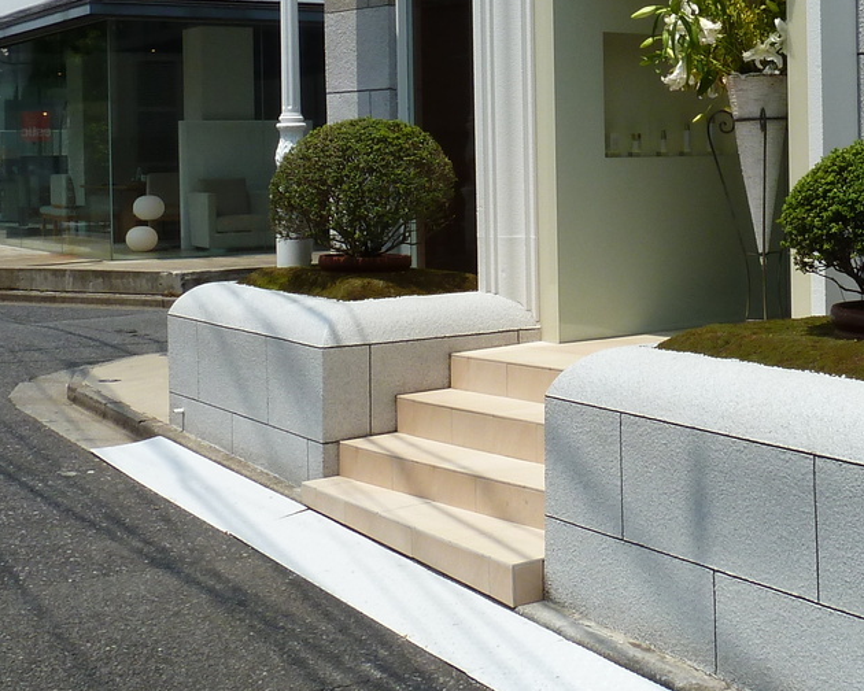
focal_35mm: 62
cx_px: 628
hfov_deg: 30.1
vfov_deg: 24.3
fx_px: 1585
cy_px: 166
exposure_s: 1/500
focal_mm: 4.1
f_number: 5
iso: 80
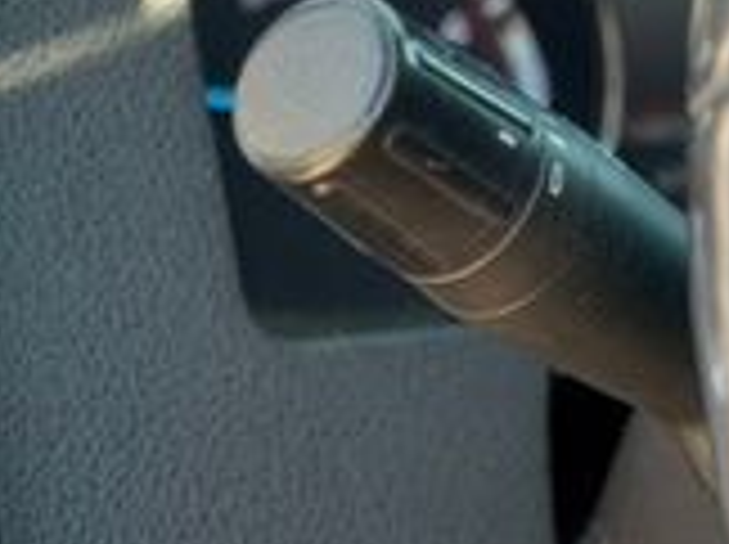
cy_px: 40
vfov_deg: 7.8
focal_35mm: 190
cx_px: 356
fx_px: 3995
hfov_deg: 10.4
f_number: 1.78
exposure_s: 1/364
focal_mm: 6.76
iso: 64
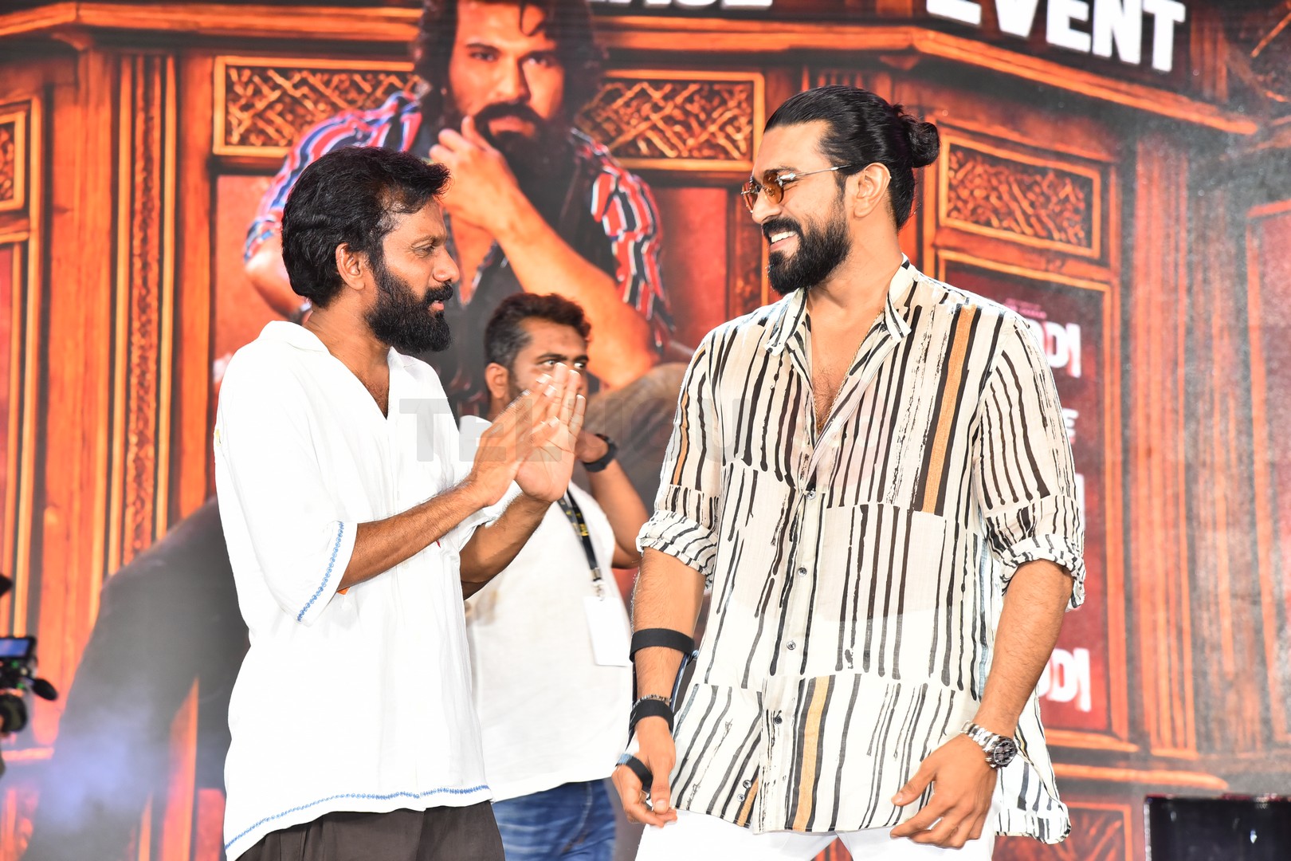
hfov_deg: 20.8
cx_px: 646
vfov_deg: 14.0
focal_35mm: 98
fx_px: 3514
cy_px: 430
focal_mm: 98
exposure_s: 1/125
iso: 1600
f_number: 6.3
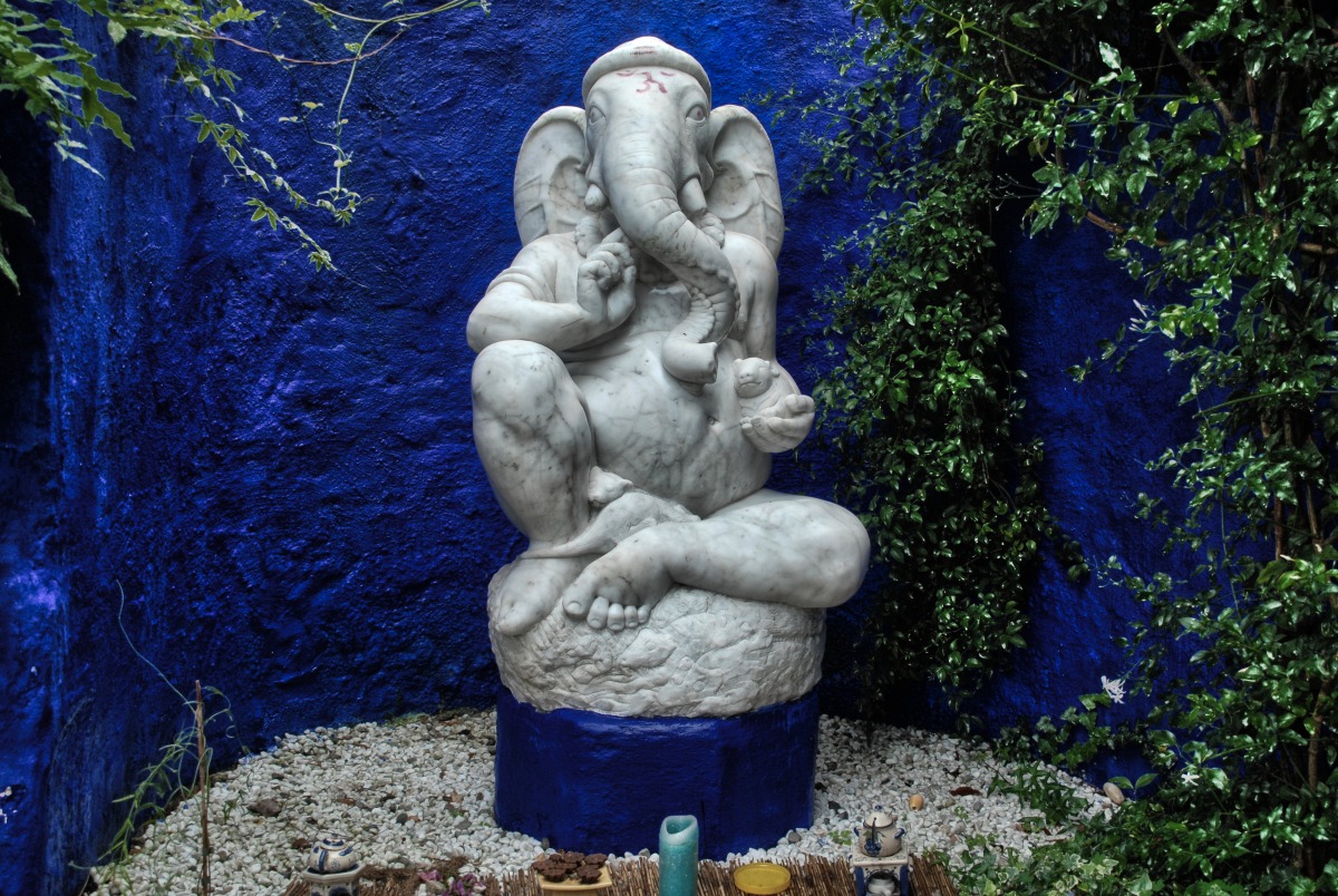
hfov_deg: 57.2
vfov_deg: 40.1
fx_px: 1228
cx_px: 669
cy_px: 448
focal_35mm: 33
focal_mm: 22
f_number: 8
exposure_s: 1/80
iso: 200
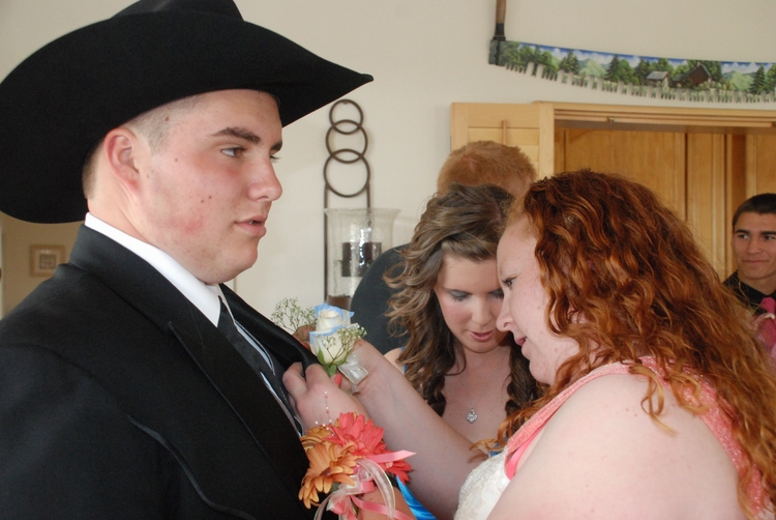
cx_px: 388
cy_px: 260
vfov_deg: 32.0
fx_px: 906
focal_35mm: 42
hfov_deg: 46.3
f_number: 5.6
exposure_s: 1/100
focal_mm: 28
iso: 1600
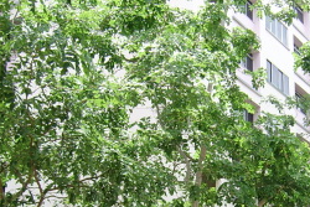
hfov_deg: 25.3
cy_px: 198
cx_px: 185
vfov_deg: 16.8
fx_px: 689
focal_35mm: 80
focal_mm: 5.95
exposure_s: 1/594
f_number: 2.8
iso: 50
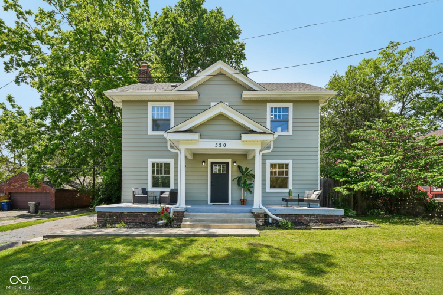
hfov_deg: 96.7
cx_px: 222
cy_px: 148
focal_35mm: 16
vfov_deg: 73.7
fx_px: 197
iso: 100
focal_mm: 16
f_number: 8
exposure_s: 1/125
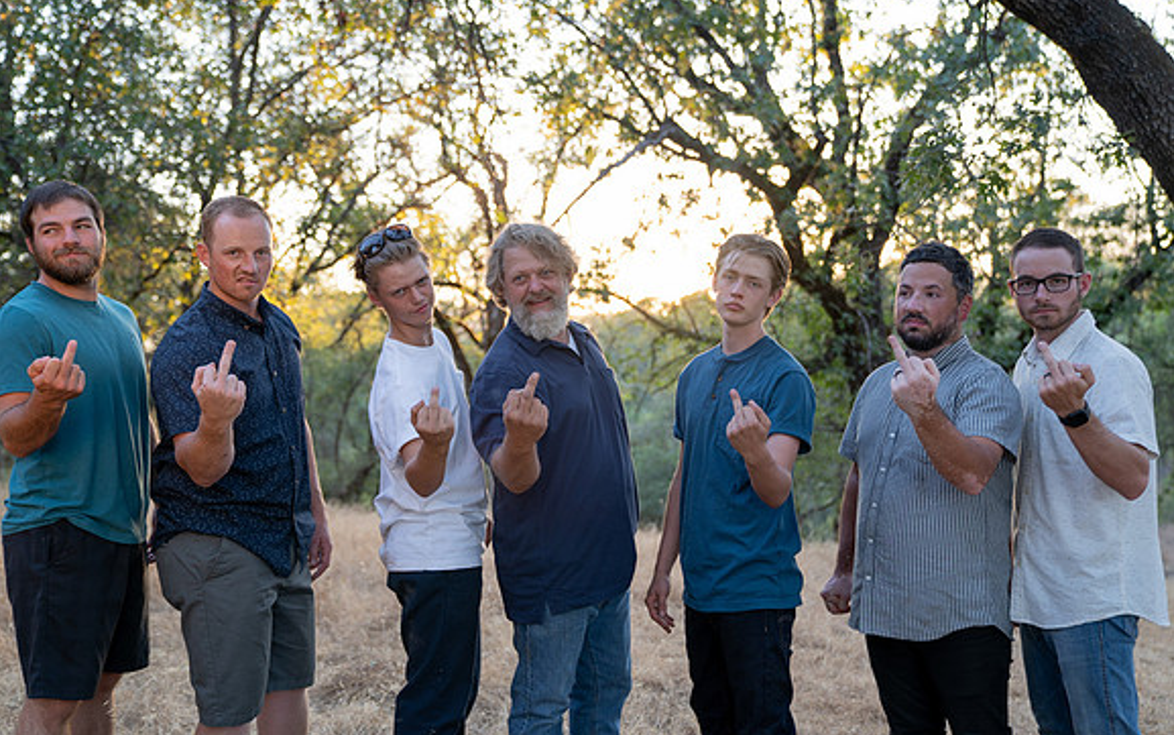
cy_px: 368
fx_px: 1344
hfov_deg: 47.2
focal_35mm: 42
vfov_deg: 30.6
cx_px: 586
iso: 250
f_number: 2.8
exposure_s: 1/100
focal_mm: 41
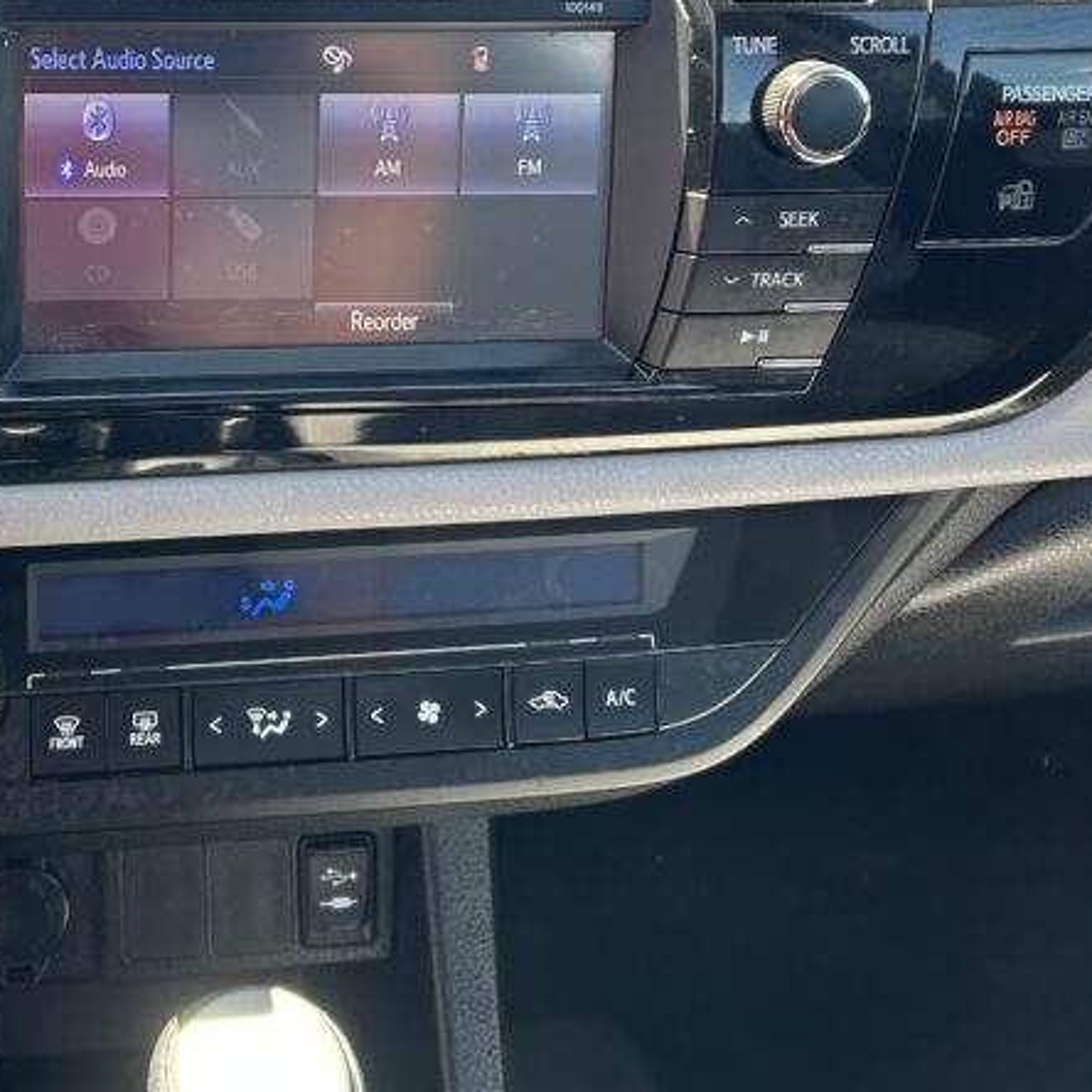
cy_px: 187
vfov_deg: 31.2
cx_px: 180
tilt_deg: -20.9
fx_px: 1892
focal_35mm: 53
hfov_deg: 31.2
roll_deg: +0.2
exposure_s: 1/121
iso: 80
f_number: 1.5
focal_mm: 5.7
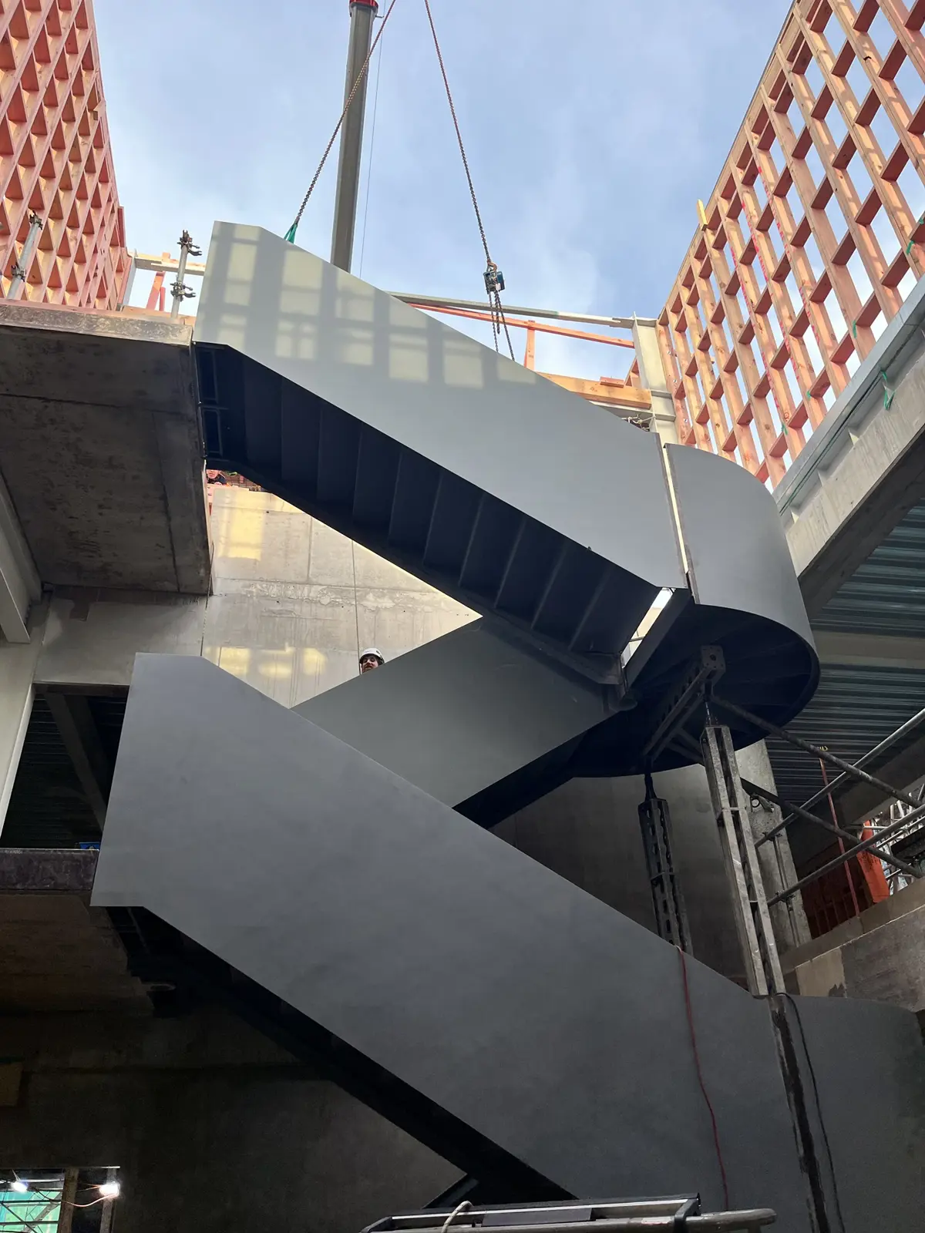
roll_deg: +3.7
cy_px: 616
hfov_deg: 53.1
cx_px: 462
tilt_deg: +31.7
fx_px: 926
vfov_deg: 67.3
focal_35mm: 26
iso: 50
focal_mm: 5.1
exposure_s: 1/309
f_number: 1.6
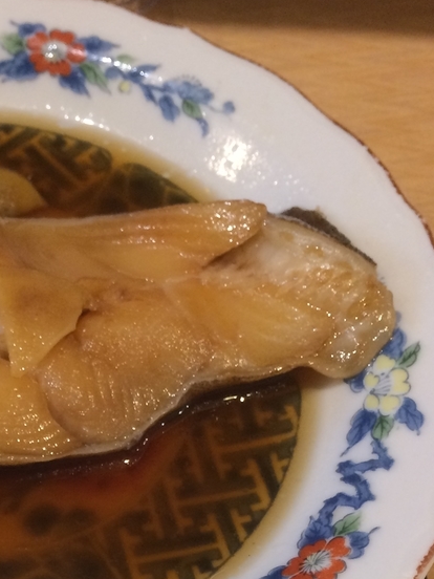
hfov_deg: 22.1
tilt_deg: -60.5
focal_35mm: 63
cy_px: 532
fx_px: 1053
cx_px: -31
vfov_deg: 29.3
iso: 125
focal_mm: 4.15
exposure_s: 1/30
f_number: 2.2
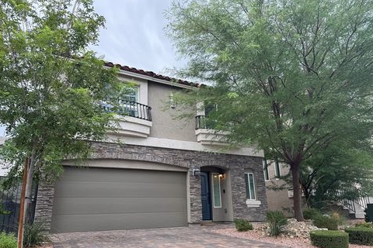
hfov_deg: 69.4
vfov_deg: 49.5
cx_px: 183
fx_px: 269
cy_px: 138
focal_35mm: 26
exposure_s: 1/558
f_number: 1.78
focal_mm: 6.76
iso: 80
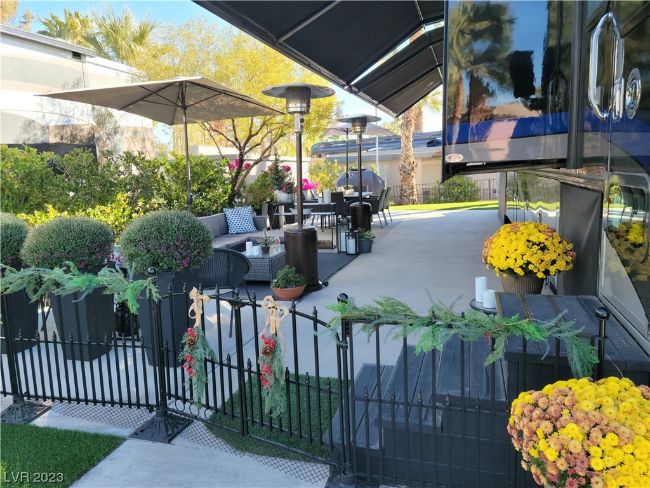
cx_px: 325
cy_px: 244
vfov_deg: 49.7
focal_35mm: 28
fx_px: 526
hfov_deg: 63.4
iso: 25
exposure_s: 1/120
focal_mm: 5.9
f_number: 2
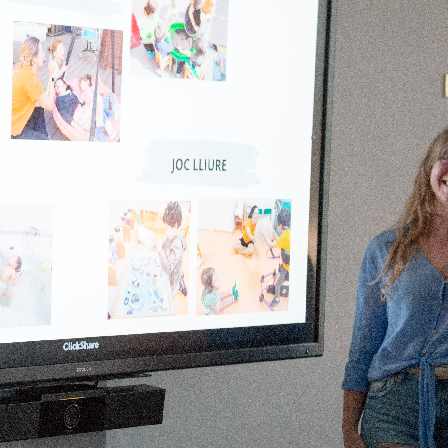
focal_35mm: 128
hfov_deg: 13.0
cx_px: -196
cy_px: 323
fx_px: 1874
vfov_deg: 13.6
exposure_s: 1/160
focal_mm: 48
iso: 3200
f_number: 3.5
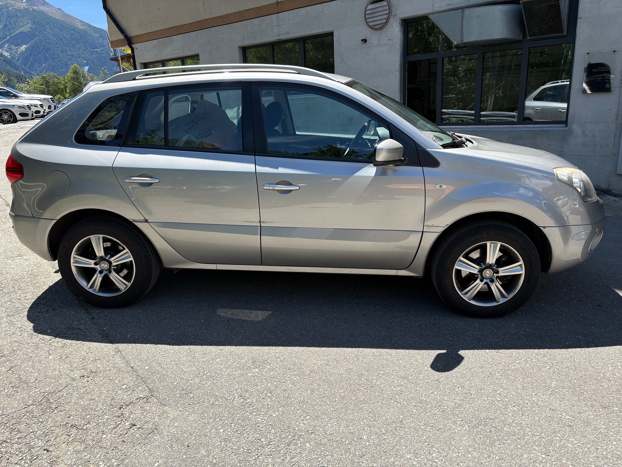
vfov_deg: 53.1
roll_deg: +3.4
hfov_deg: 67.3
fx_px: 467
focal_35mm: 26
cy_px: 234
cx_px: 311
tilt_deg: -14.6
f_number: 1.6
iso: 50
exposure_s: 1/1751
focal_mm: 5.96
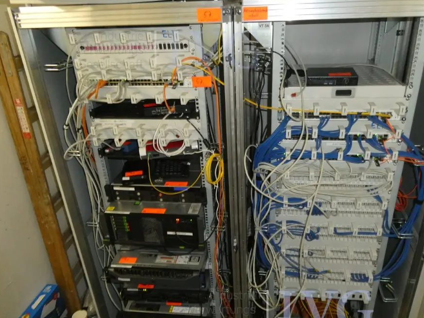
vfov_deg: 49.6
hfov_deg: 63.4
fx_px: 343
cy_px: 179
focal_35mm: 28
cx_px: 225
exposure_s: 1/60
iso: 800
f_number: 3.3
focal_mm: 4.3
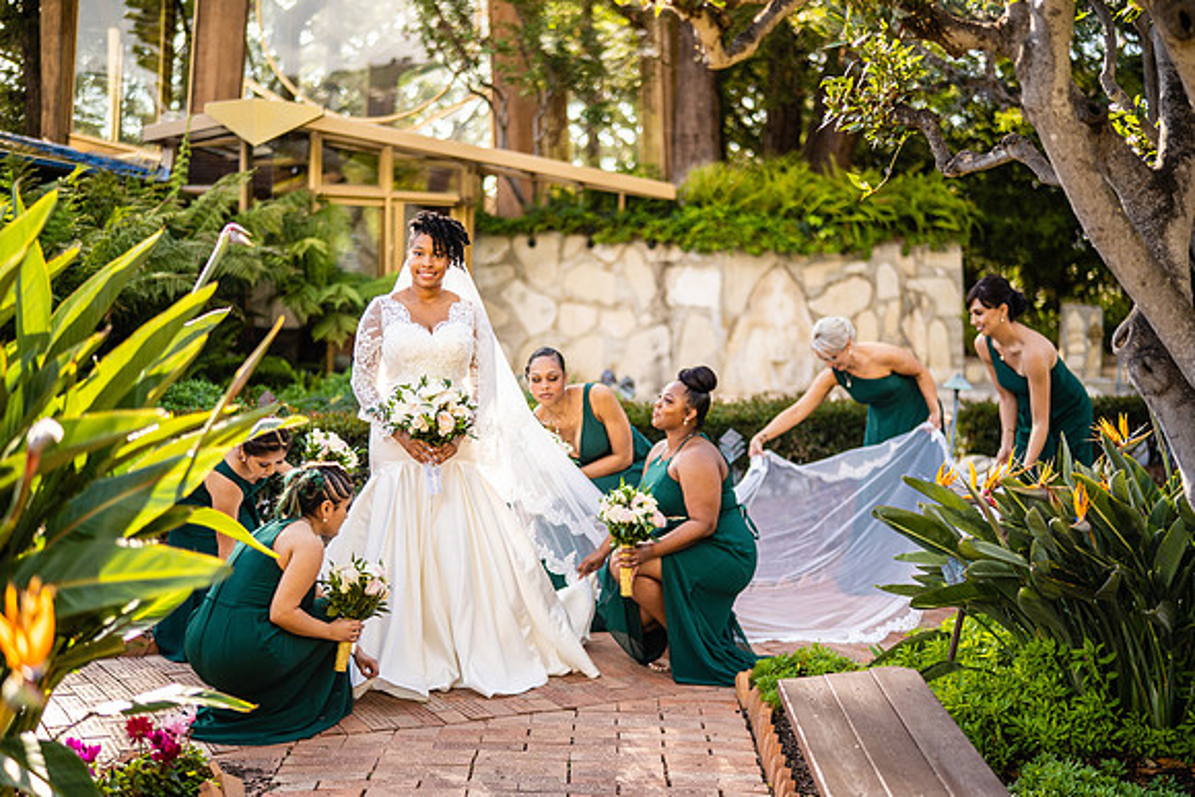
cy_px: 398
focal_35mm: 50
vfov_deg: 27.0
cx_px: 598
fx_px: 1660
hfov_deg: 39.6
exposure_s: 1/8000
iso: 500
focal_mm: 50
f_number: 1.4
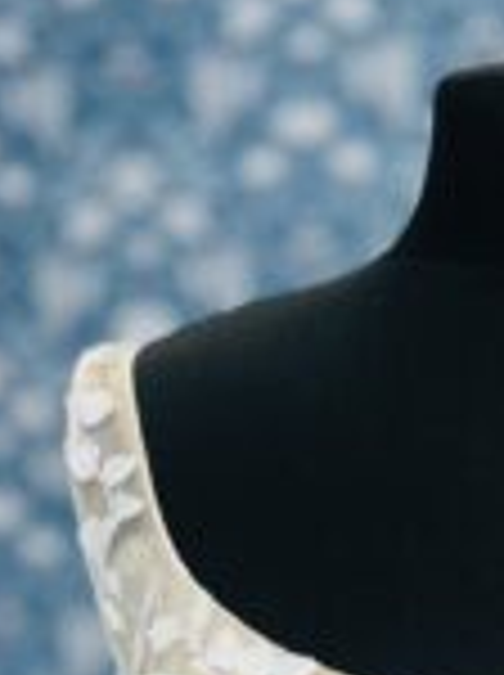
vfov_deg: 23.0
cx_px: 531
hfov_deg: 19.2
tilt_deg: -10.7
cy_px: 907
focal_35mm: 74
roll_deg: +1.9
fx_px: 1441
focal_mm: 5.1
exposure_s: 1/100
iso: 32
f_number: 1.6
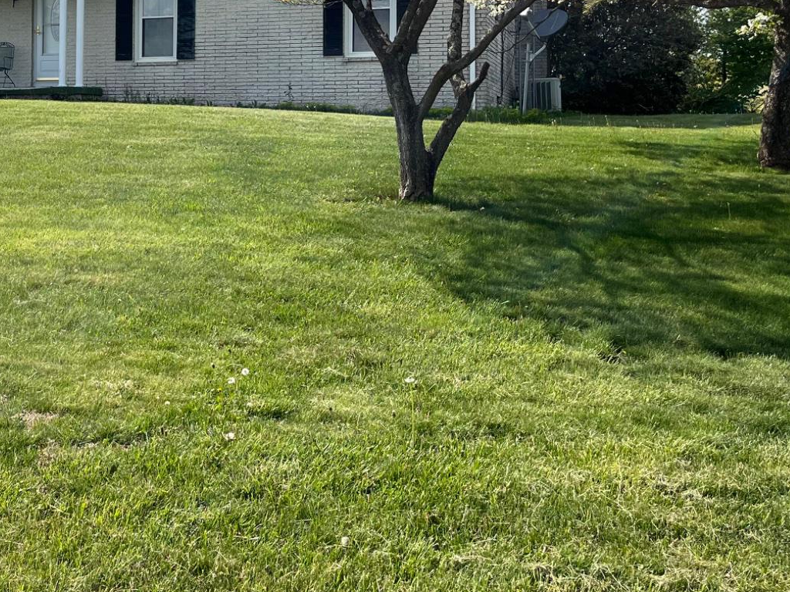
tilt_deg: +1.6
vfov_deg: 27.3
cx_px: 59
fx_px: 1187
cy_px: 96
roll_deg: -0.2
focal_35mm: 52
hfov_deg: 34.5
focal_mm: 5.1
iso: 50
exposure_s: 1/3215
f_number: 1.6
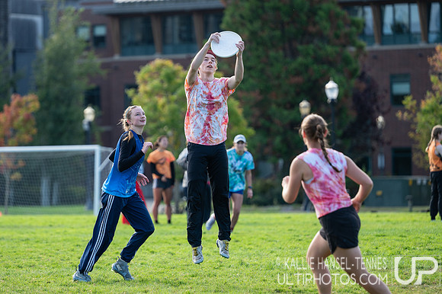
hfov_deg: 9.1
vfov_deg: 6.0
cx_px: 184
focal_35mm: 227
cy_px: 150
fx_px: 2786
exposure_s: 1/1600
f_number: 2.8
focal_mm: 165
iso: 320
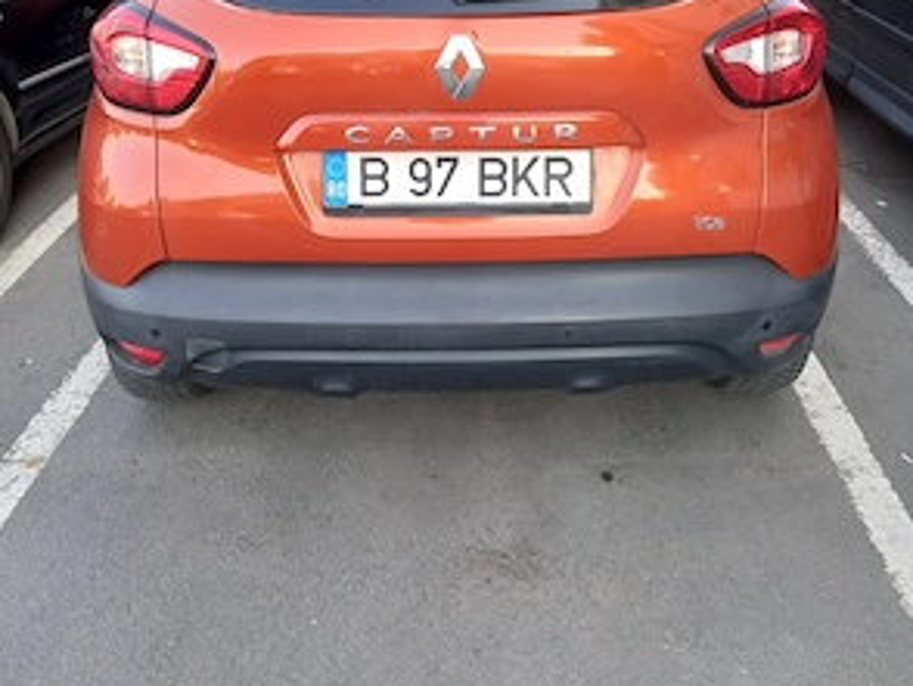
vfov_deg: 40.4
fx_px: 897
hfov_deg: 53.9
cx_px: 460
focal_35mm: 34
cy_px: 155
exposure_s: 1/59.2
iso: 50
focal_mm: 4.6
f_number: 2
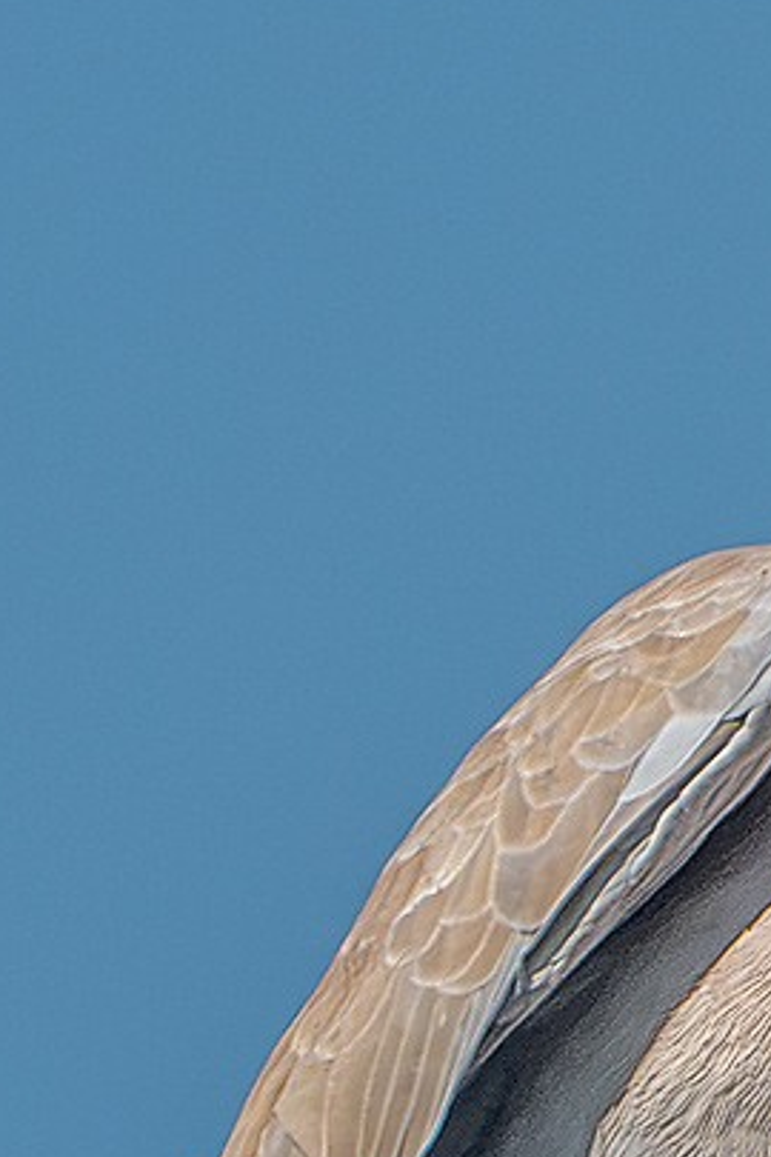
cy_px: 1420
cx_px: 701
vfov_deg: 1.1
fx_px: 60840
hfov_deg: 0.7
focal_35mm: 1894
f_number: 6.3
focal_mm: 600
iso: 1600
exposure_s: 1/5000
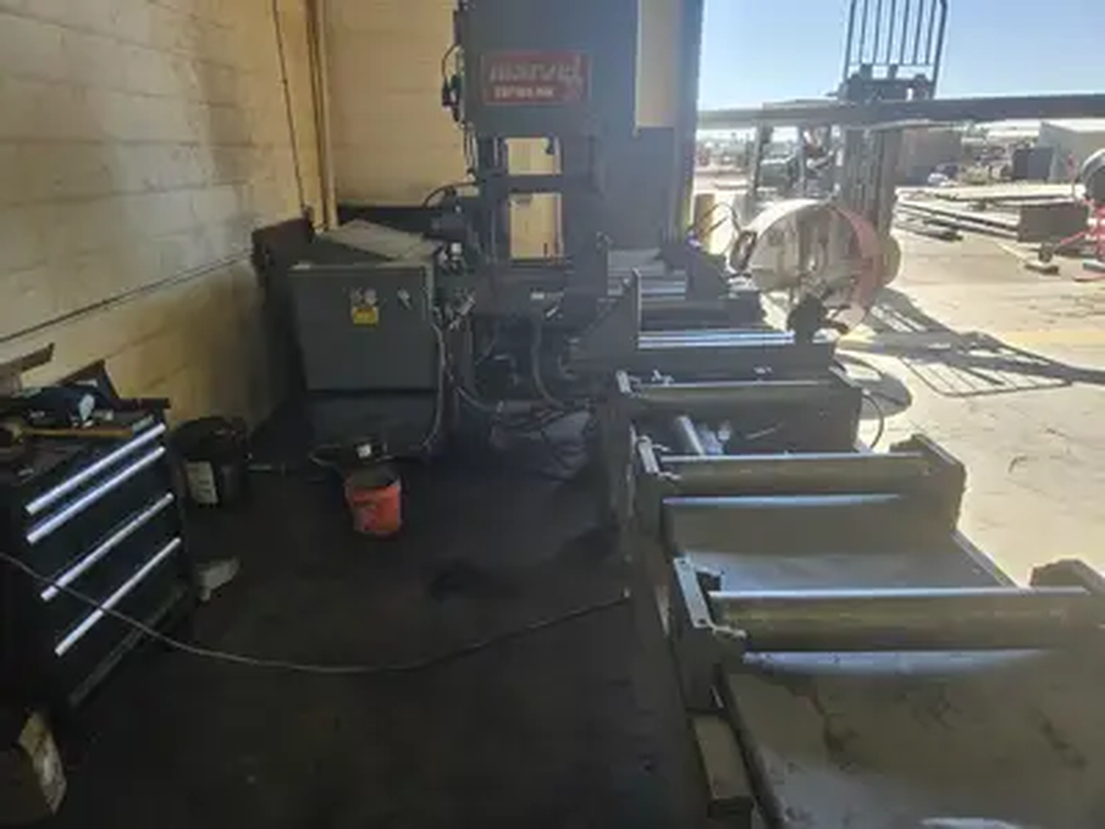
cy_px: 414
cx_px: 552
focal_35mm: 23
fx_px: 734
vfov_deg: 58.9
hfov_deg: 73.9
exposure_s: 1/359
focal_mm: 5.4
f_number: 1.8
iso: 64
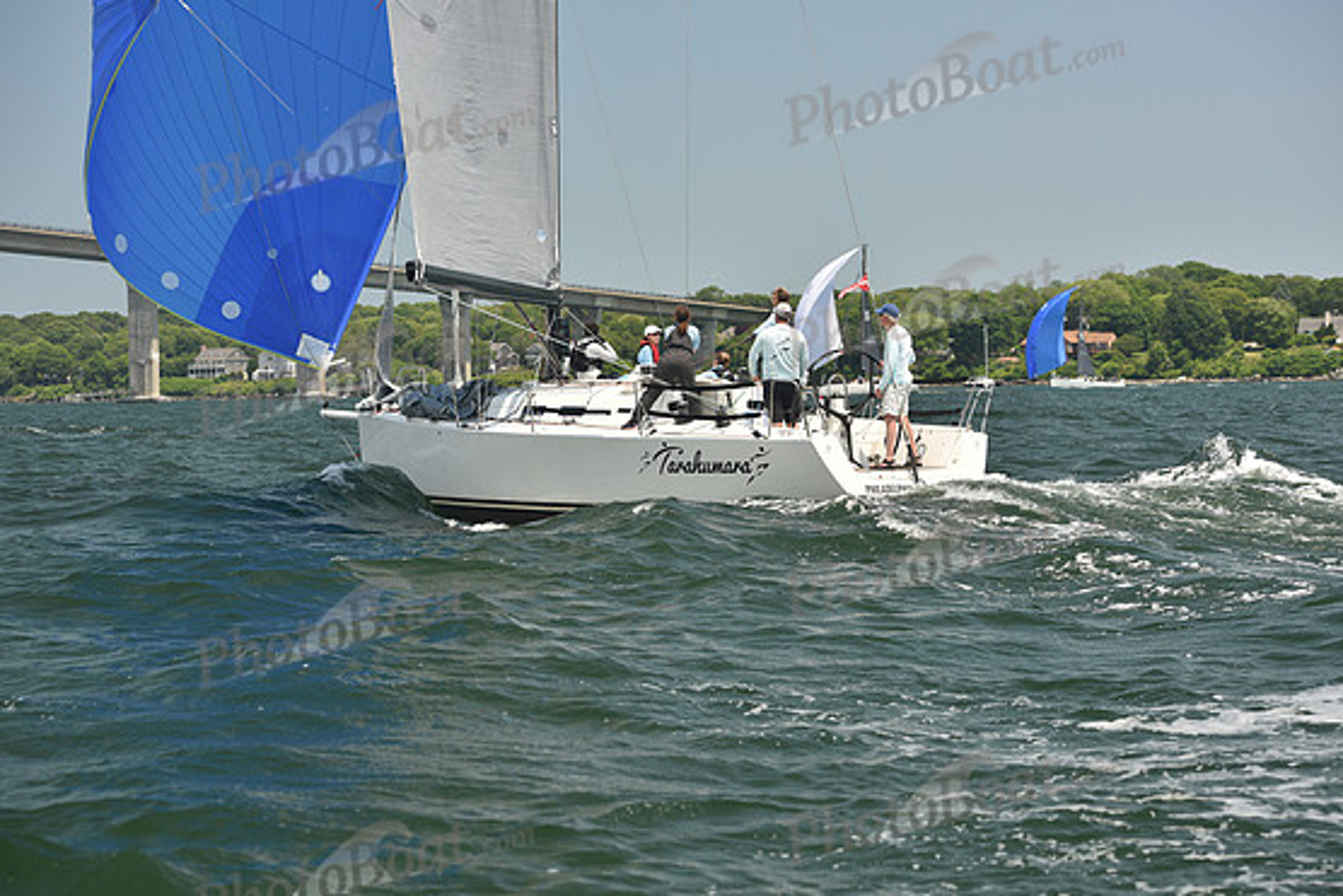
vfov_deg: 18.7
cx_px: 662
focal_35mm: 73
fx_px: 2724
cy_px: 465
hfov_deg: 27.7
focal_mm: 70
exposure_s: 1/640
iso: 250
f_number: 5
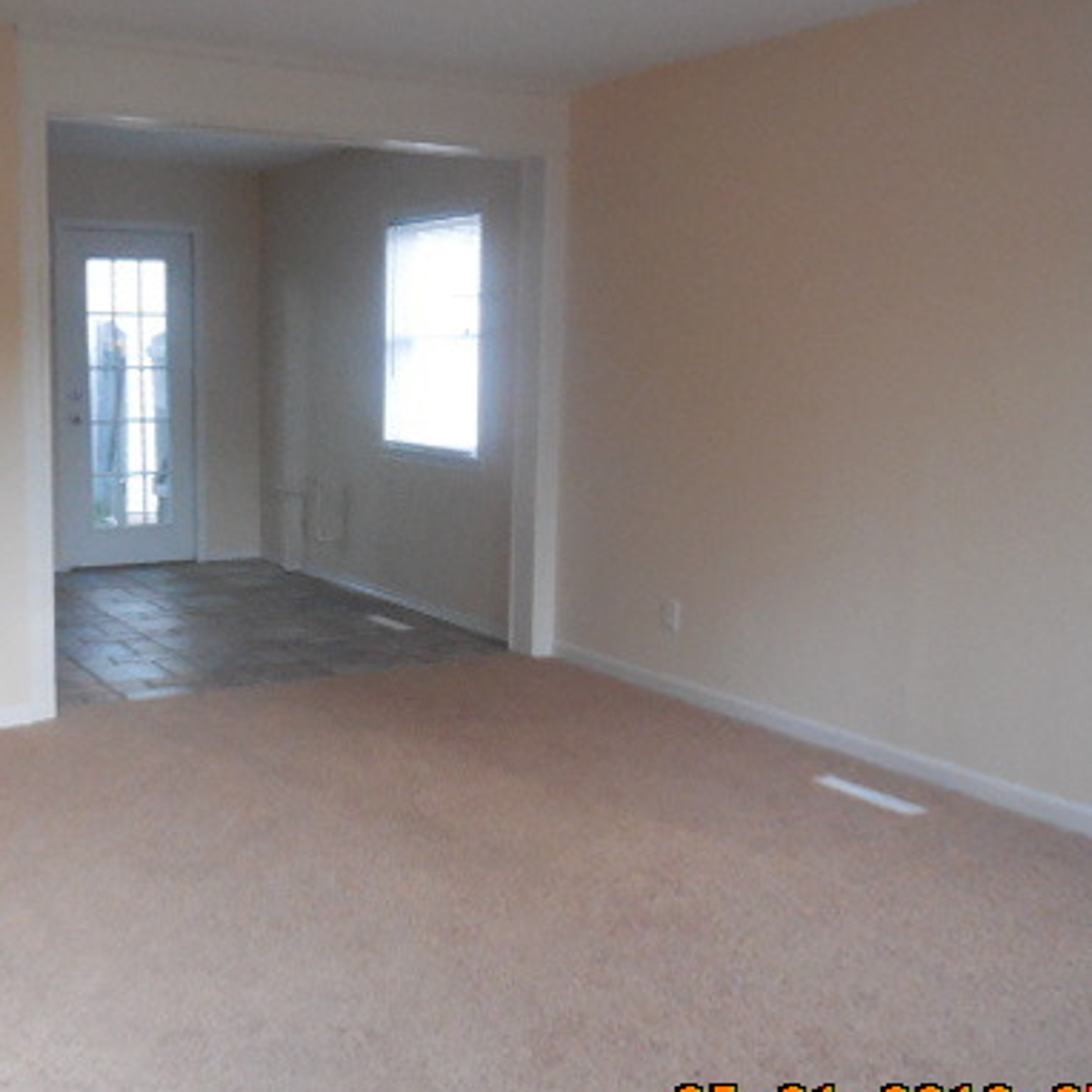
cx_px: 383
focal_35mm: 37
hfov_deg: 44.4
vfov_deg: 44.9
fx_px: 1321
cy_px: 557
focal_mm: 4.5
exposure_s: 1/160
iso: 800
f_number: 3.1
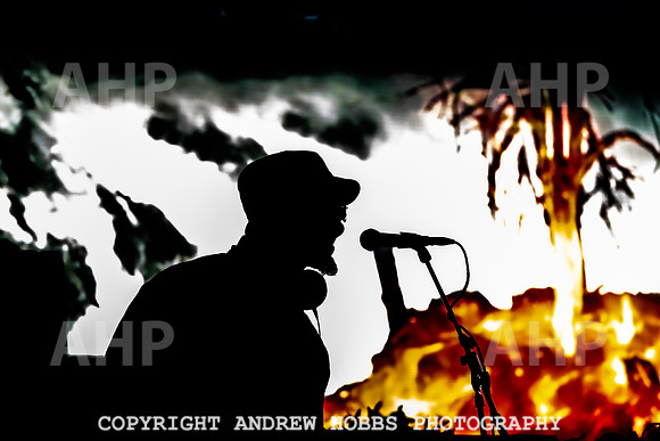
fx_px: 2632
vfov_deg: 9.6
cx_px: 330
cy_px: 220
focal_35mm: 144
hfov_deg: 14.3
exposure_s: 1/1000
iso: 6400
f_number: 2.8
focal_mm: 135
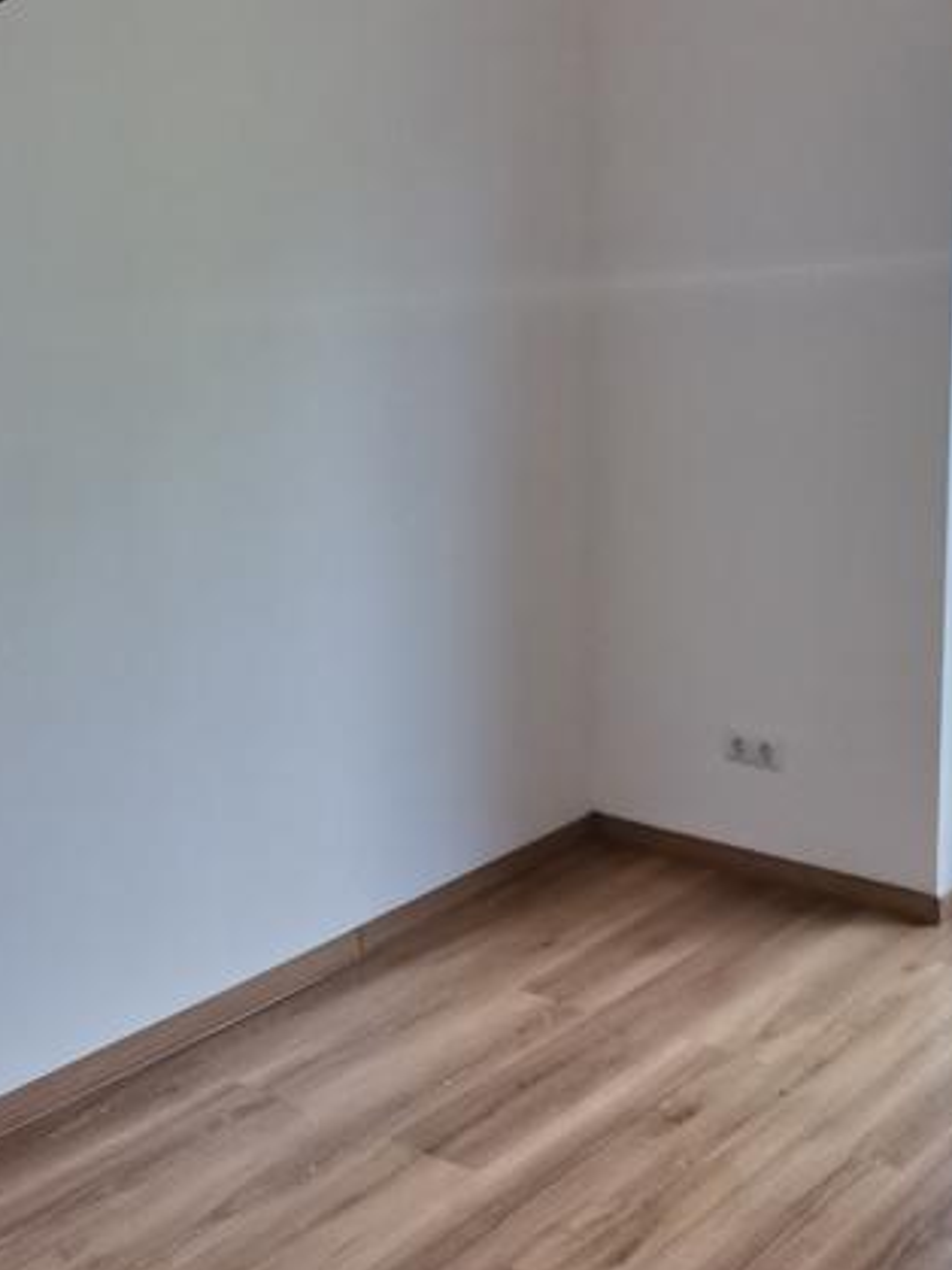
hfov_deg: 26.4
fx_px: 2018
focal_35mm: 55
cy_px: 482
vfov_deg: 34.8
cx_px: 646
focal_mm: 2.35
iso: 50
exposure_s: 1/100
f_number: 2.2
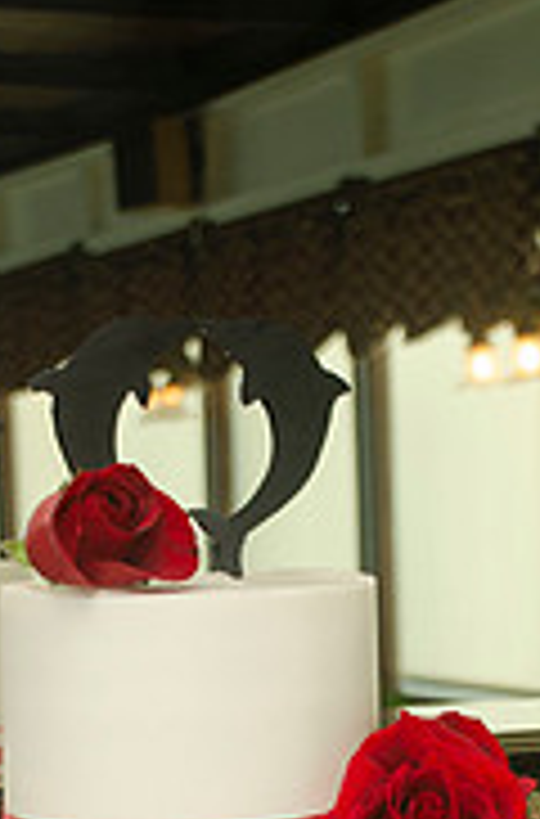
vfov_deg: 15.5
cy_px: 819
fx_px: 2947
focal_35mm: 130
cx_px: 243
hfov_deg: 10.5
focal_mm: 35
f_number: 5
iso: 100
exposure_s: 1/80
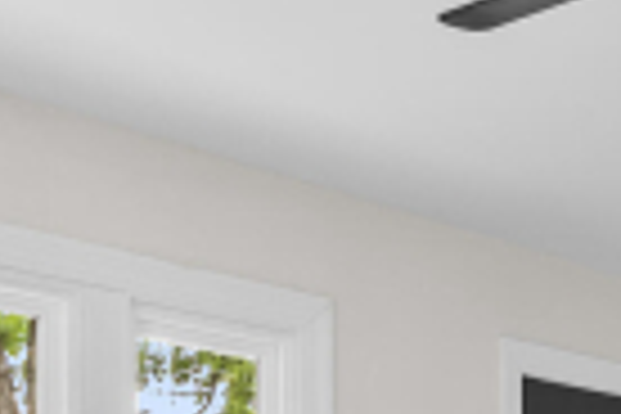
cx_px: 596
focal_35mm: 87
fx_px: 1501
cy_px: 706
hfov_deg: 22.6
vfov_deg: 14.2
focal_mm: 16
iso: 400
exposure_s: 1/1.67
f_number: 11
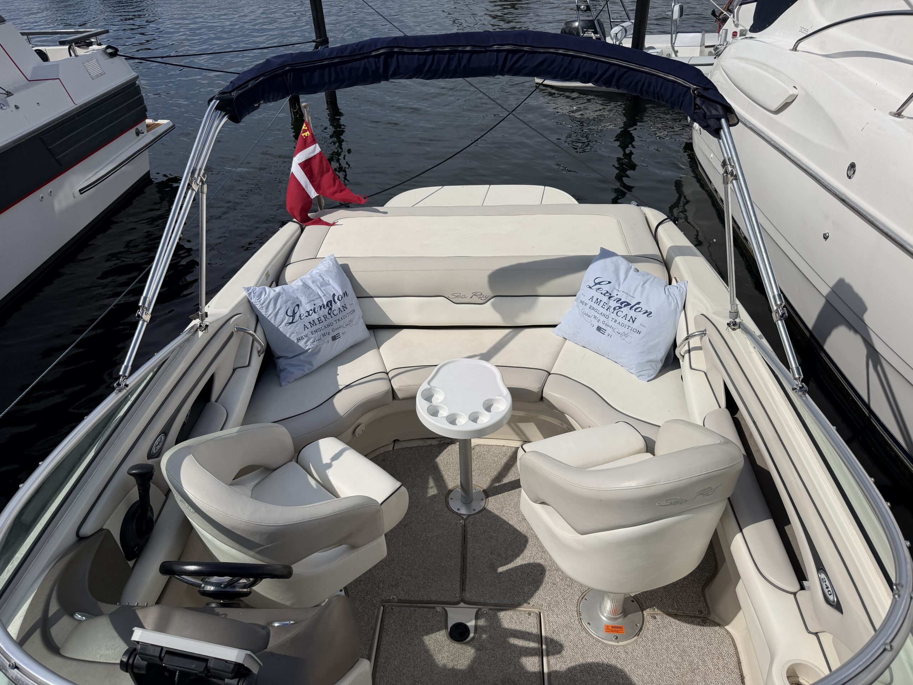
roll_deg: +4.3
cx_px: 456
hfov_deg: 71.6
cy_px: 342
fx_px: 633
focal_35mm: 24
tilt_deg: -34.9
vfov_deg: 56.8
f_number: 1.78
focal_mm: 6.76
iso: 80
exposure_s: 1/14286
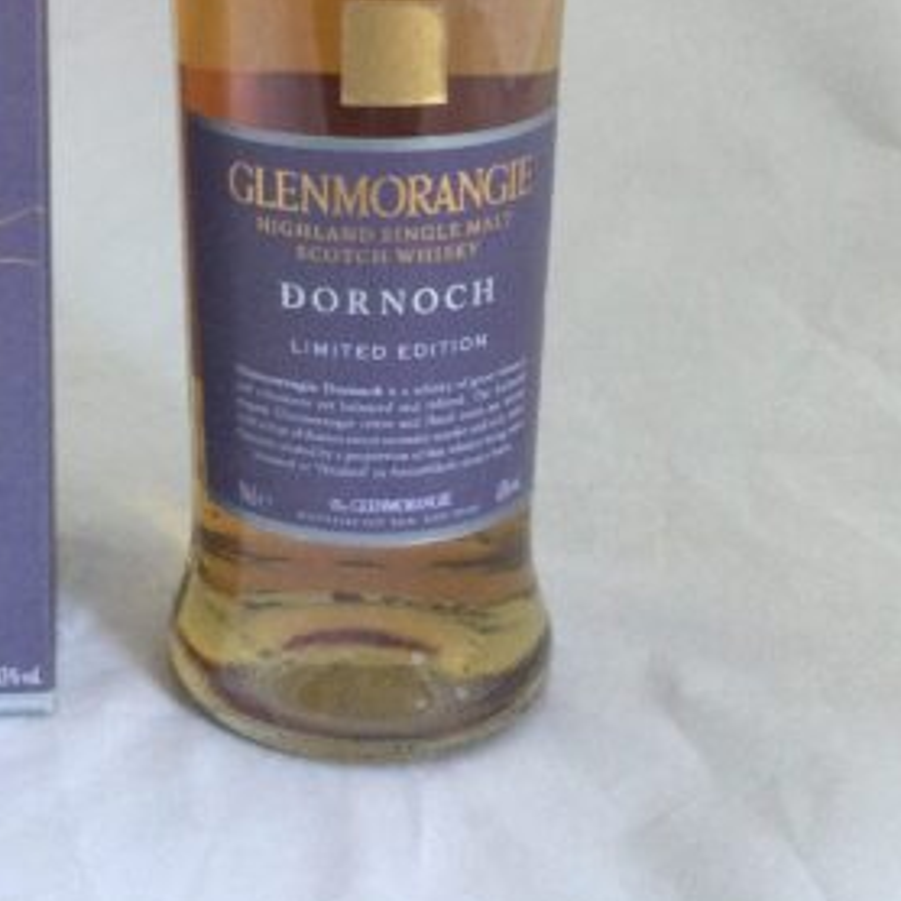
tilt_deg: -8.6
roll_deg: +1.0
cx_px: 204
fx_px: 1855
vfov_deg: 25.3
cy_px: -91
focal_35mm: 63
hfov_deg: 26.9
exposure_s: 1/33
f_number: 2.4
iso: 200
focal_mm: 3.3
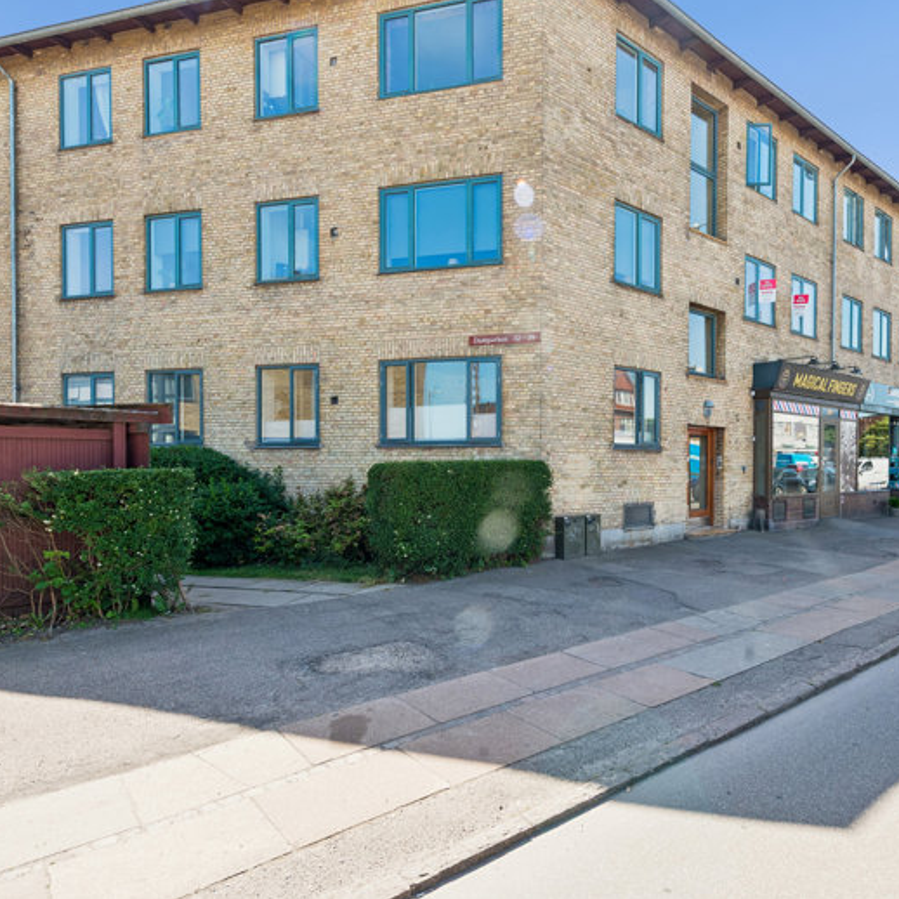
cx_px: 561
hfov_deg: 71.0
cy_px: 440
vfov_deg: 72.1
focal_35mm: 21
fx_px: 617
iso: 200
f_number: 10
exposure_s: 1/125
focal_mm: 16
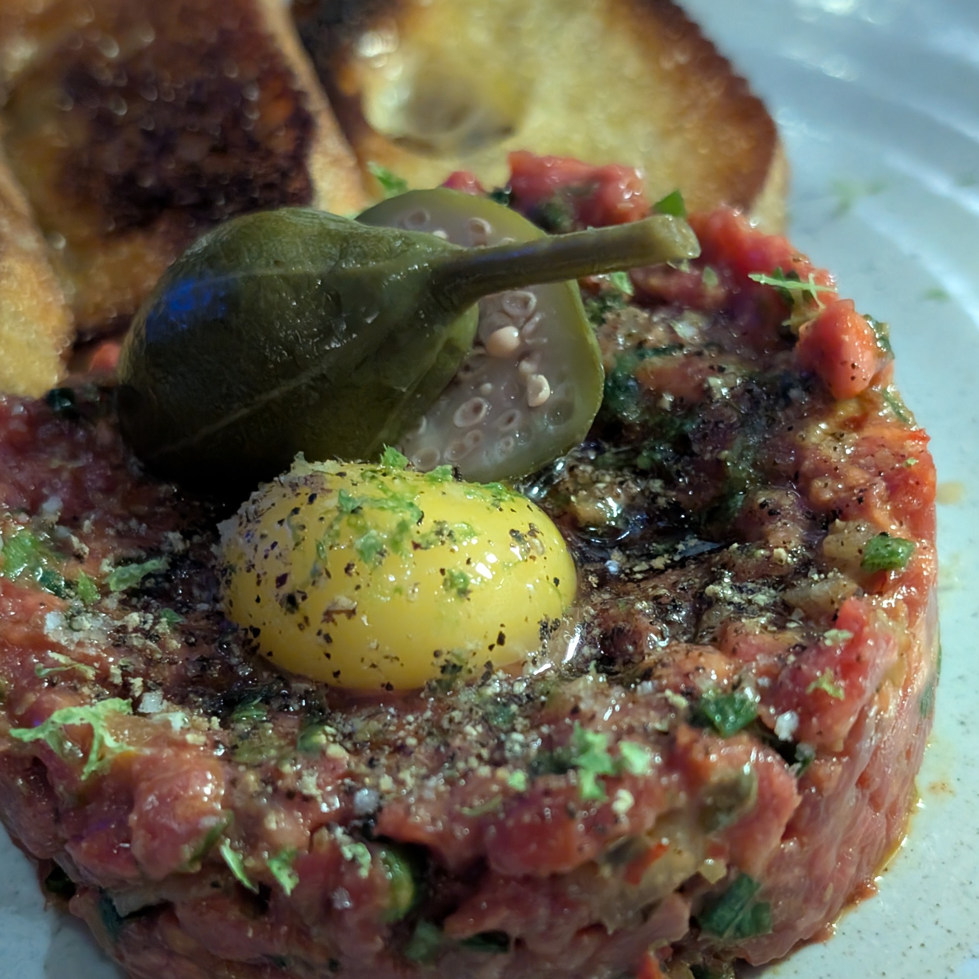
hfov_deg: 29.6
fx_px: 1856
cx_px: 488
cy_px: 551
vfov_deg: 29.5
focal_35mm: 58
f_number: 1.68
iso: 1073
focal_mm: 6.9
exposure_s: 1/41.8
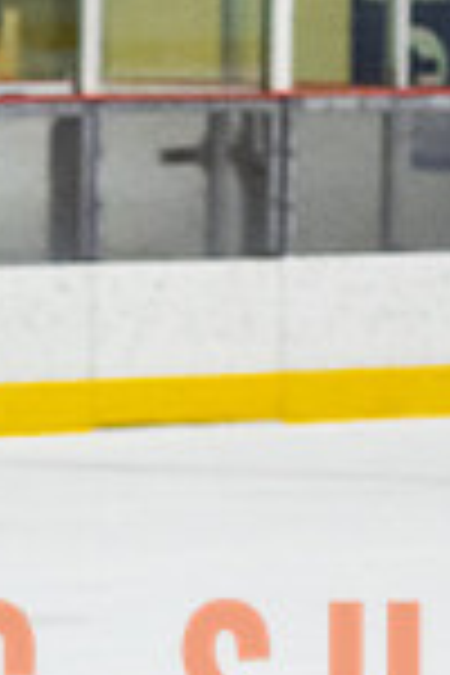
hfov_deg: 2.1
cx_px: -374
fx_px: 12543
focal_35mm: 669
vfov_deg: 3.1
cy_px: 541
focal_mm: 85
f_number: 2.8
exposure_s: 1/640
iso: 1250
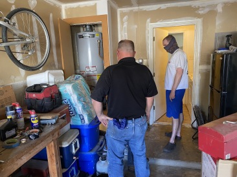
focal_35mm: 26
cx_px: 118
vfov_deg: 53.0
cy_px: 88
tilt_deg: -12.0
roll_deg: +2.1
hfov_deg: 67.3
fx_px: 178
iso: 320
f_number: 1.8
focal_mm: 4.25
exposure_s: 1/60
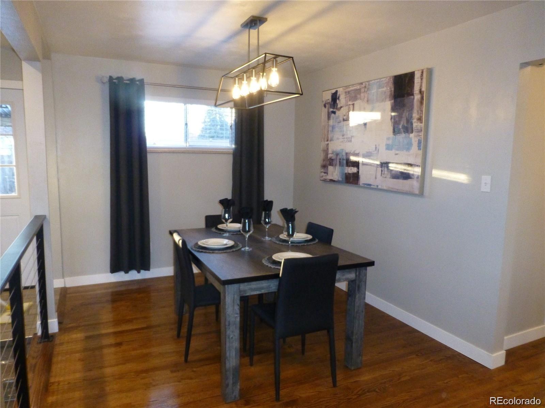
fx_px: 378
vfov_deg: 56.8
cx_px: 272
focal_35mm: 24
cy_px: 204
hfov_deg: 71.6
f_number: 3.3
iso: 640
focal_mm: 4.3
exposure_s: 1/60
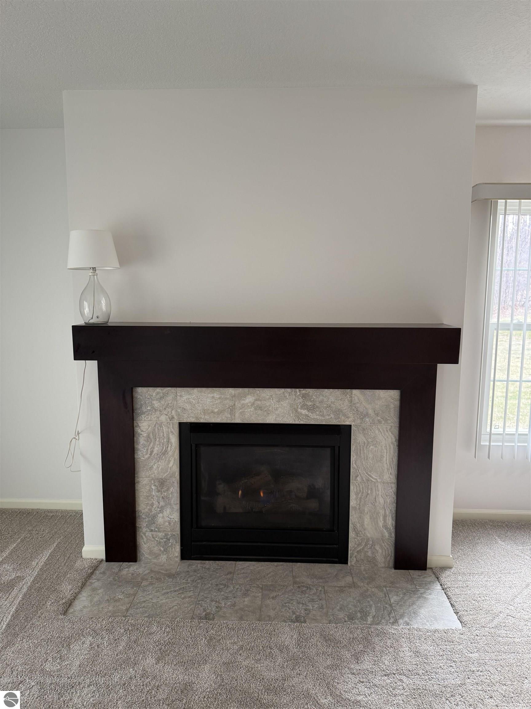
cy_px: 354
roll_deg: -0.8
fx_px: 491
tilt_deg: -7.3
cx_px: 266
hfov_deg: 56.8
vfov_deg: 71.6
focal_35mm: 24
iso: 160
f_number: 1.78
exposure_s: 1/60
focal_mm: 6.76
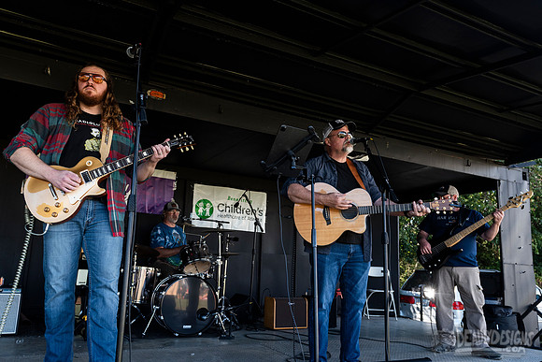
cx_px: 263
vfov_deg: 46.1
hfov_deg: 65.1
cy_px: 192
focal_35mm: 28
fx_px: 424
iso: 200
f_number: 4.5
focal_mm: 24
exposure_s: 1/400
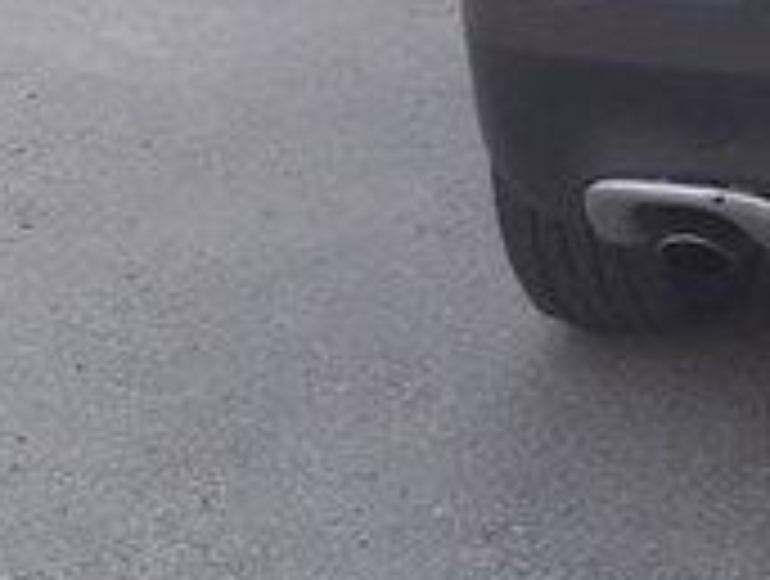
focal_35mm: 104
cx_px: 1211
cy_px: -259
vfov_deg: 13.5
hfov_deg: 16.8
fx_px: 2318
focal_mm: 3.6
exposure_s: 1/50
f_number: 1.9
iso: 50
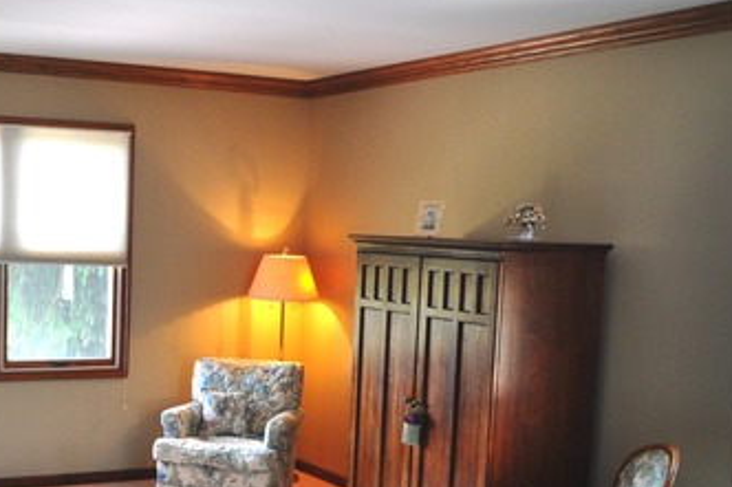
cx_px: 181
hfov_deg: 37.3
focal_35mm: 52
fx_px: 1057
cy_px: 332
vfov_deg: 25.8
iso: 640
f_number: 4
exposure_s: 1/60
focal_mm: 18
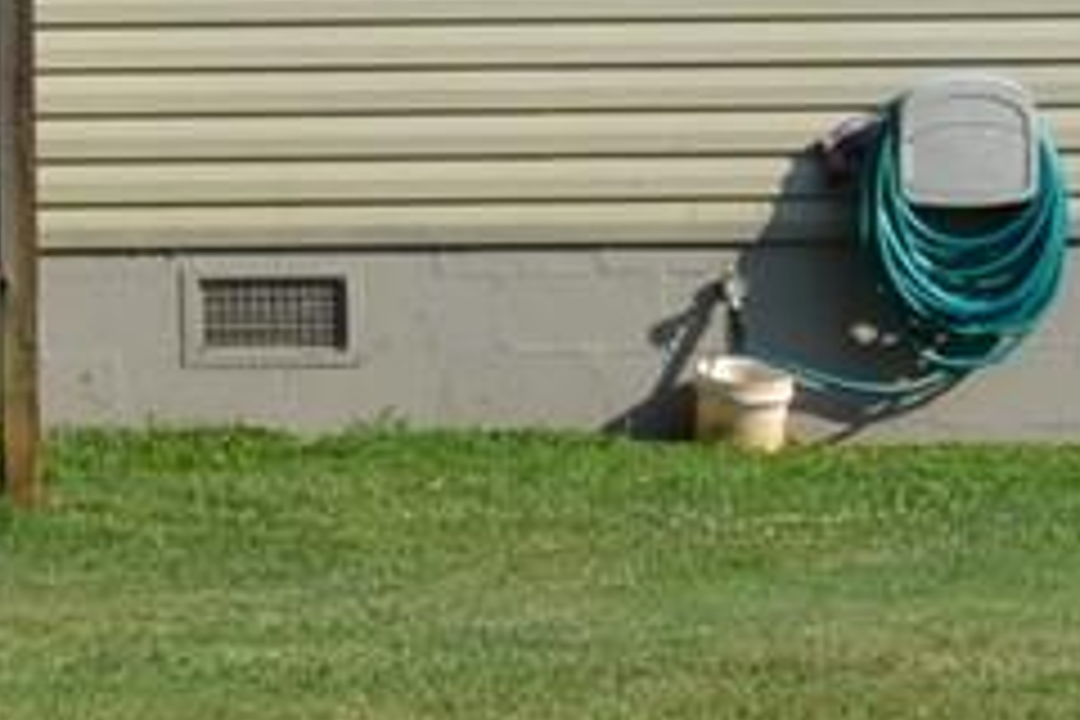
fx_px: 10139
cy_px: -207
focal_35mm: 338
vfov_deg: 4.1
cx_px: -688
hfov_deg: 6.0
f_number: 8
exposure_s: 1/250
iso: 100
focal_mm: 30
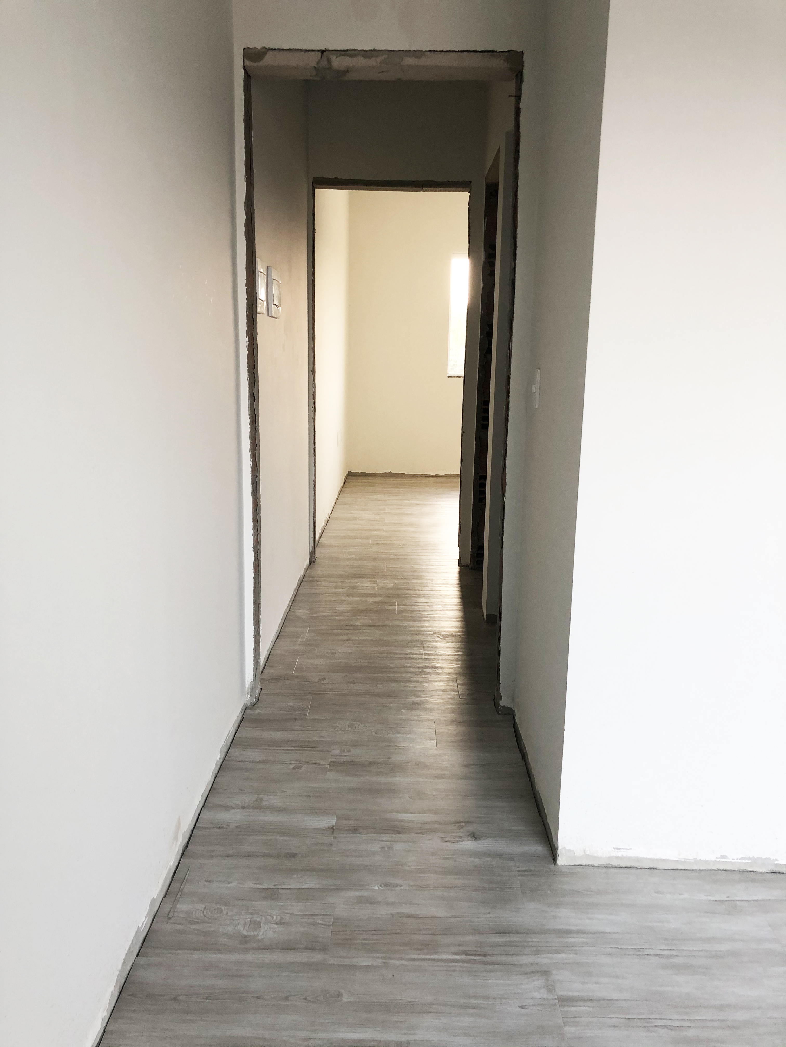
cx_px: 393
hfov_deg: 49.7
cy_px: 524
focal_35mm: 28
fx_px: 848
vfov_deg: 63.4
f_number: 1.8
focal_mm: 4
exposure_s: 1/30
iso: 32
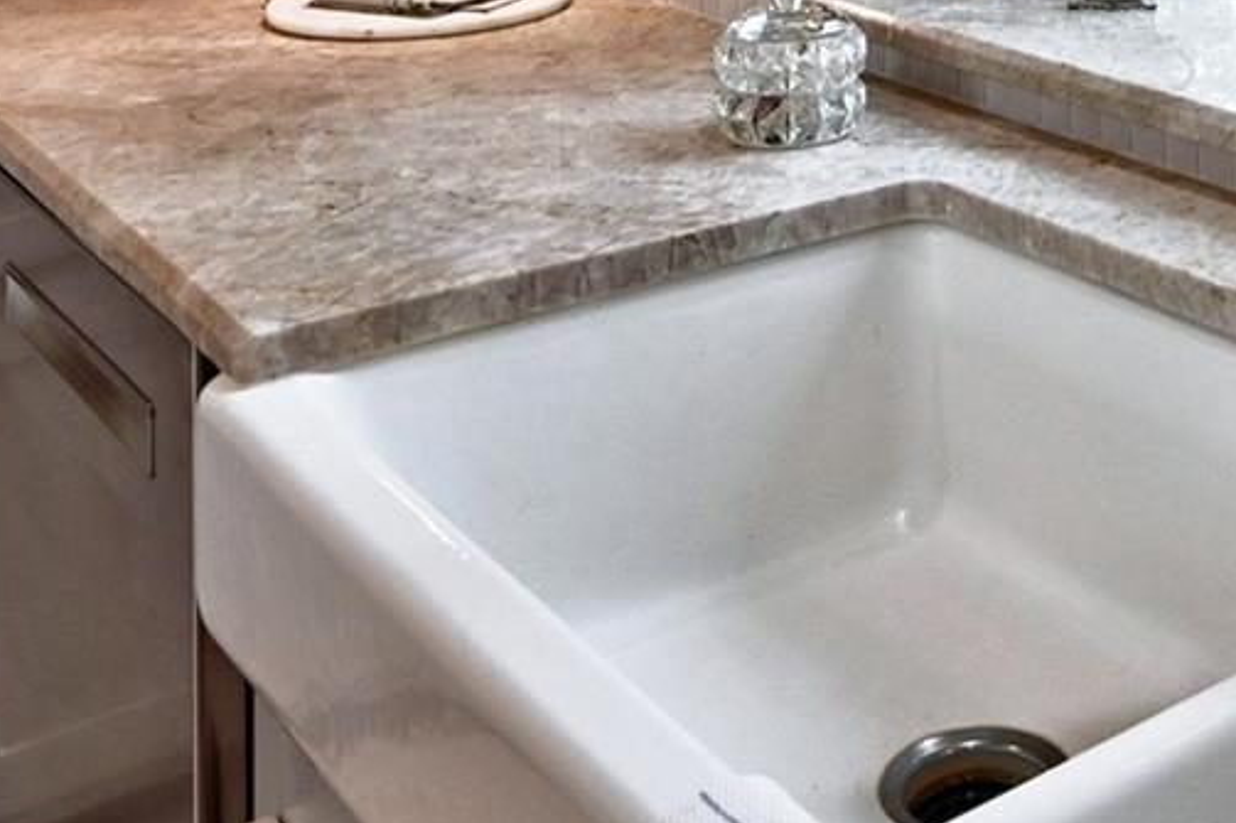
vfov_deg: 20.5
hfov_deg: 32.3
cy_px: -400
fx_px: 1956
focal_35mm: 57
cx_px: 1238
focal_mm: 14
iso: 400
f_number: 8
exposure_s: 1/25
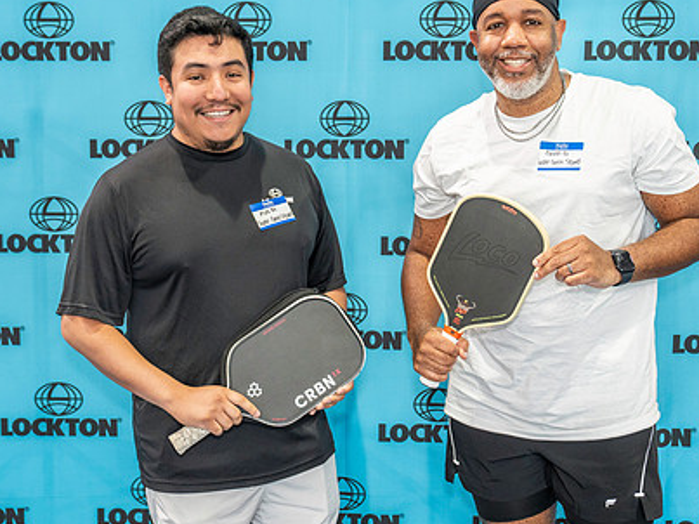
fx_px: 1090
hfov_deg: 35.5
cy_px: 240
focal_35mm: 54
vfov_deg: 27.0
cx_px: 373
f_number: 4
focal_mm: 39
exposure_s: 1/200
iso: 3200
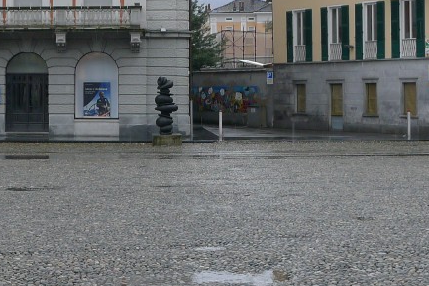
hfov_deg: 20.3
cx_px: -13
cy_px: 76
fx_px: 1156
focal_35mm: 97
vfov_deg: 14.1
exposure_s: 1/200
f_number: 2.8
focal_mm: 7.5
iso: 80
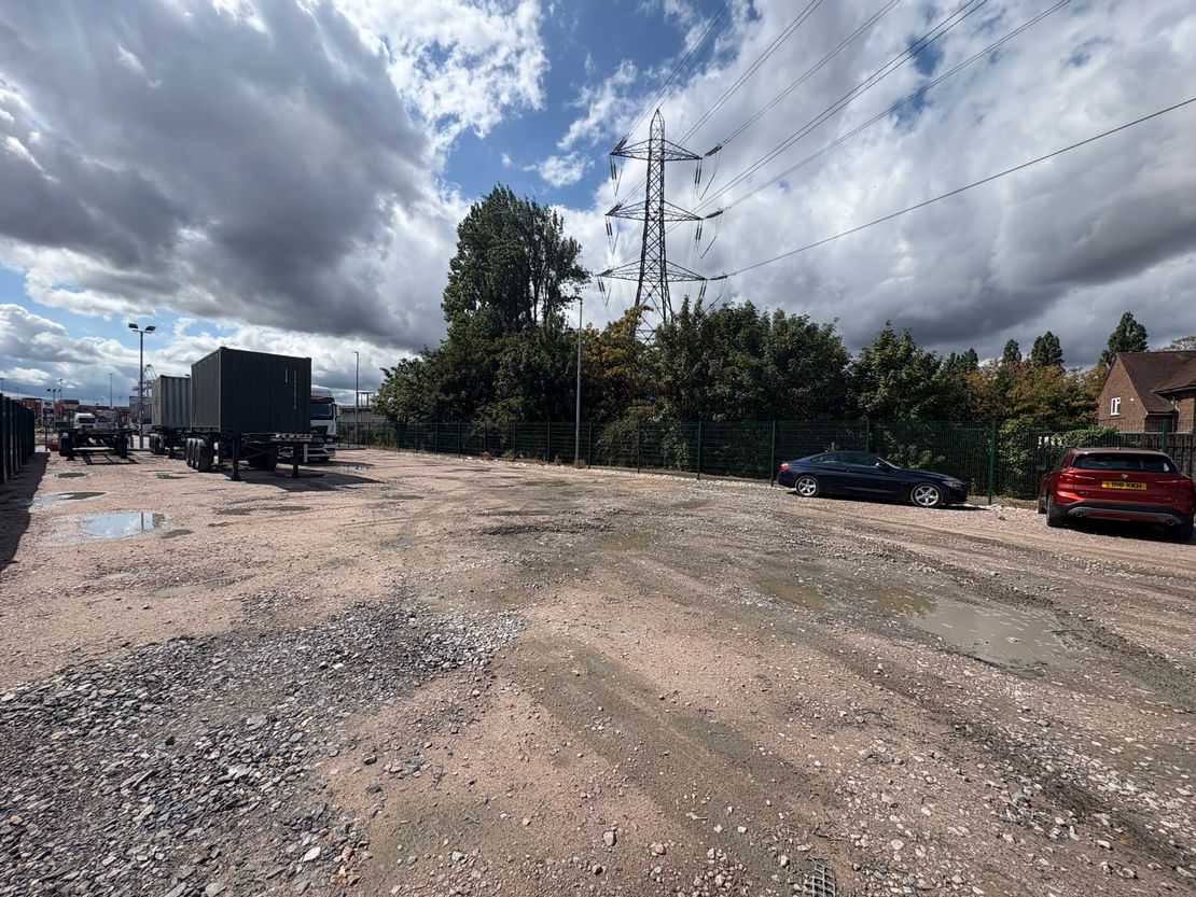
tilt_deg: -1.5
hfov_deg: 102.1
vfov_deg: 85.7
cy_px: 448
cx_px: 598
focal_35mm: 14
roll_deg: -1.2
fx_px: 484
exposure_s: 1/2146
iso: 50
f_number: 2.2
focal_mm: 2.22
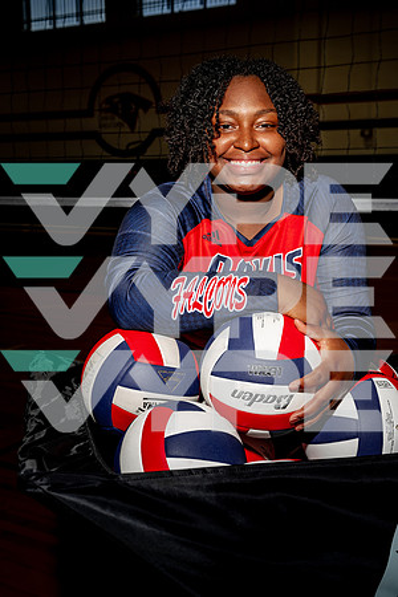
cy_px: 298
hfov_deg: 31.2
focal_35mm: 43
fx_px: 713
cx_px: 199
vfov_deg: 45.4
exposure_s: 1/125
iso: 100
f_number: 6.3
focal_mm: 43
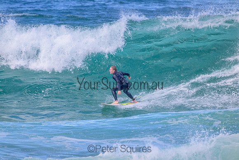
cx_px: 120
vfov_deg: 1.7
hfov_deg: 2.6
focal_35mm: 800
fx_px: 5312
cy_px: 80
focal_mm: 800
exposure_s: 1/1600
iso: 2500
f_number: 11
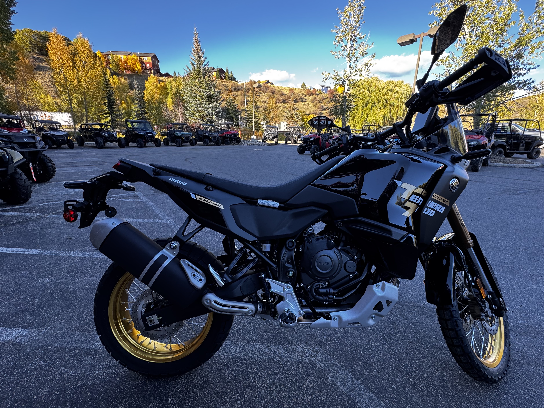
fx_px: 236
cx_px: 283
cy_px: 201
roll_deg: -1.0
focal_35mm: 15
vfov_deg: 81.7
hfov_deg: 98.1
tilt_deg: -17.4
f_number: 2.2
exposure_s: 1/99
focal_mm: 2.22
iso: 64
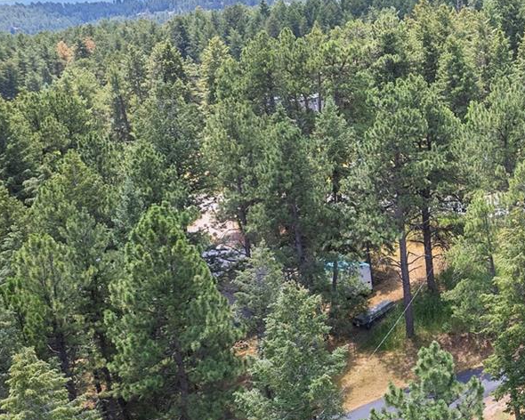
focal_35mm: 56
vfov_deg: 26.9
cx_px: 609
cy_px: 294
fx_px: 870
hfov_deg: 29.5
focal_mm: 8.38
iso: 100
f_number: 2.8
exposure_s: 1/20
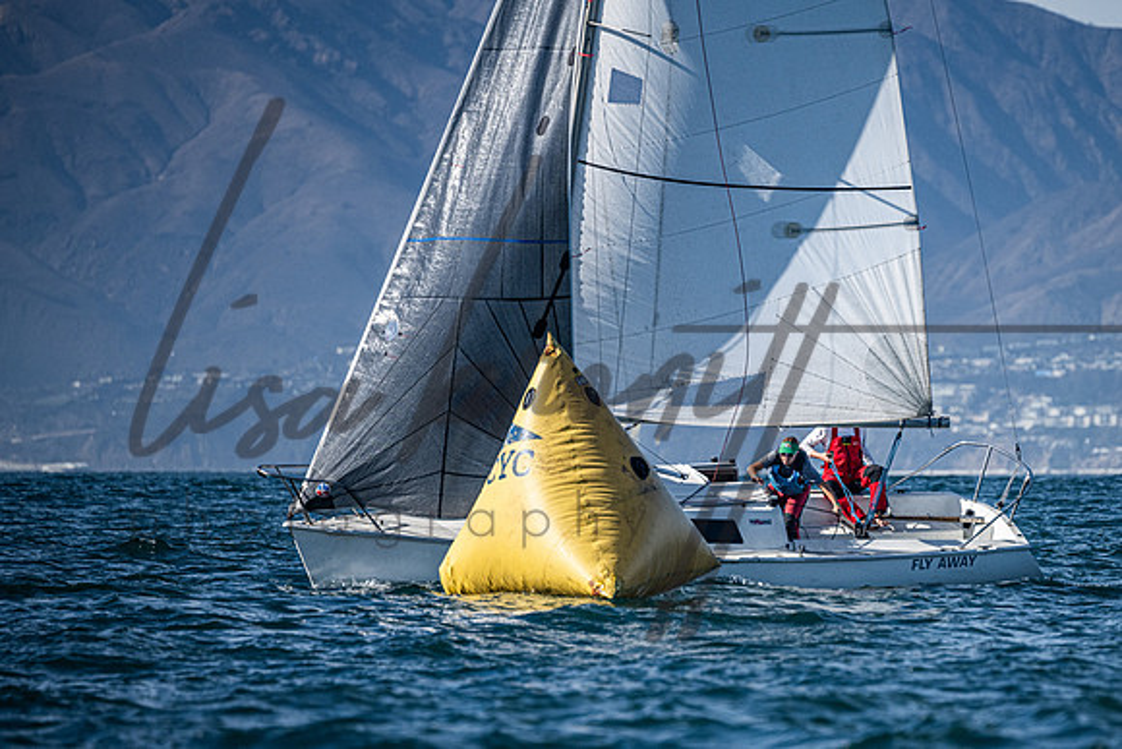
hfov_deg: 4.6
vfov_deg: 3.1
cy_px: 494
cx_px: 742
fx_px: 13830
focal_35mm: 444
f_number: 5.3
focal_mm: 330
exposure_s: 1/3200
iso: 320
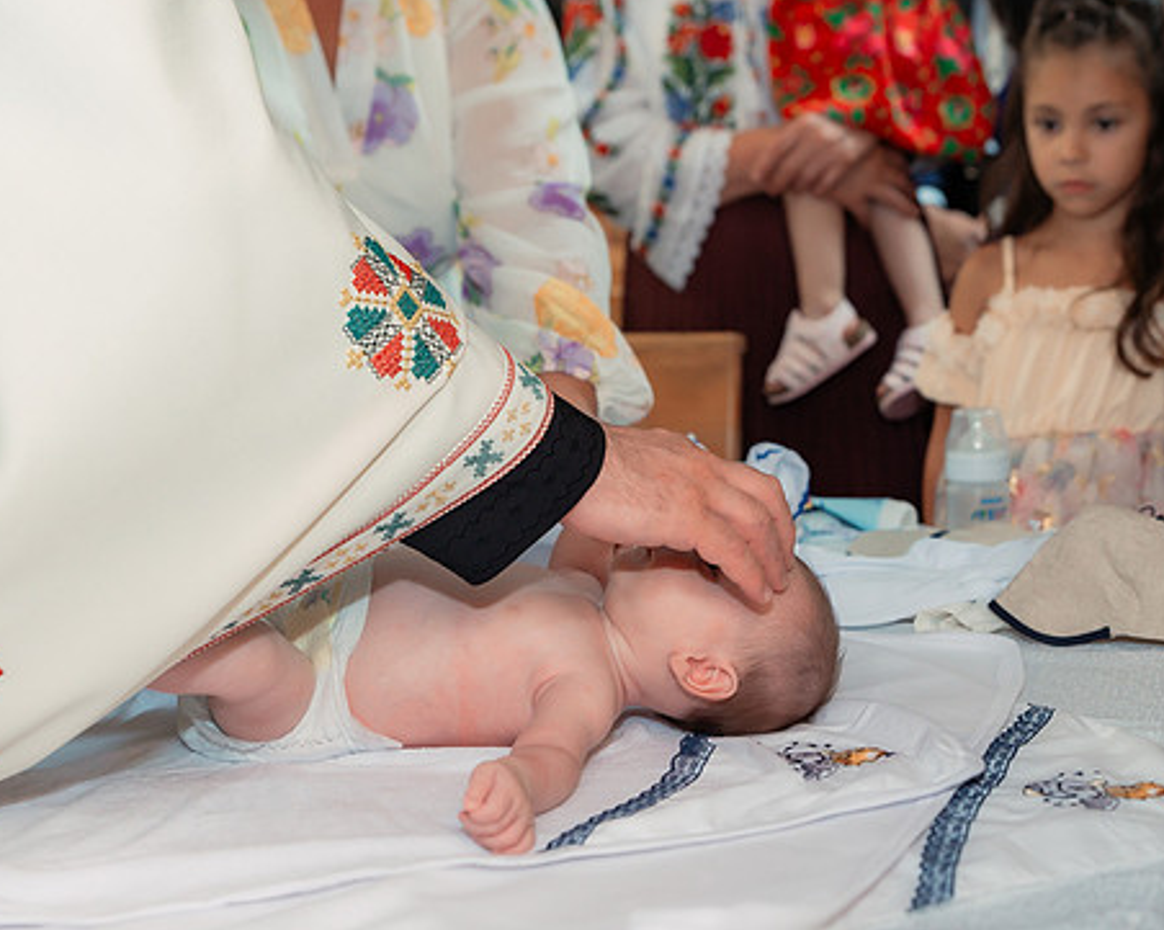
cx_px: 706
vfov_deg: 24.2
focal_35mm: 63
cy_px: 521
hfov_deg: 30.0
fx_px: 2169
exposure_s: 1/250
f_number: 3.5
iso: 2000
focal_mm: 45
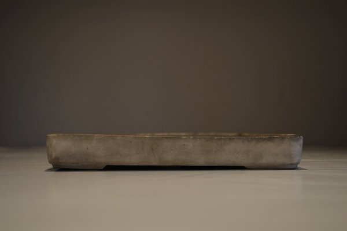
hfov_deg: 35.1
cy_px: 116
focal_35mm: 57
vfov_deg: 23.7
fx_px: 549
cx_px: 174
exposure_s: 1/6
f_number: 5
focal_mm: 38
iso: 100
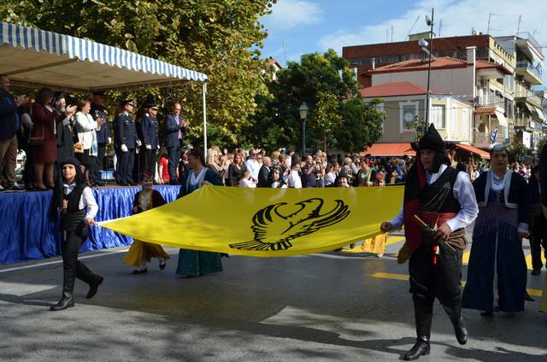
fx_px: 637
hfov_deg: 46.5
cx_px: 274
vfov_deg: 31.8
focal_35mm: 42
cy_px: 181
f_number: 8
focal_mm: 28
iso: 100
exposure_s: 1/250
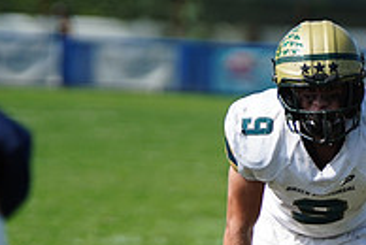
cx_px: 355
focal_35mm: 588
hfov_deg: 3.5
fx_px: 5987
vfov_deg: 2.3
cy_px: 259
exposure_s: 1/5000
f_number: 2.8
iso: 400
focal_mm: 197
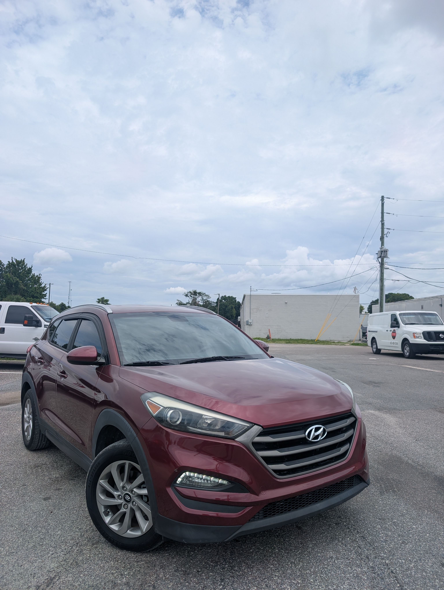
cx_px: 222
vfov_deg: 71.5
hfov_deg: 56.9
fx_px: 409
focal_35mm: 24
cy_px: 295
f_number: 1.68
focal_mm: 6.9
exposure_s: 1/1689
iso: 30
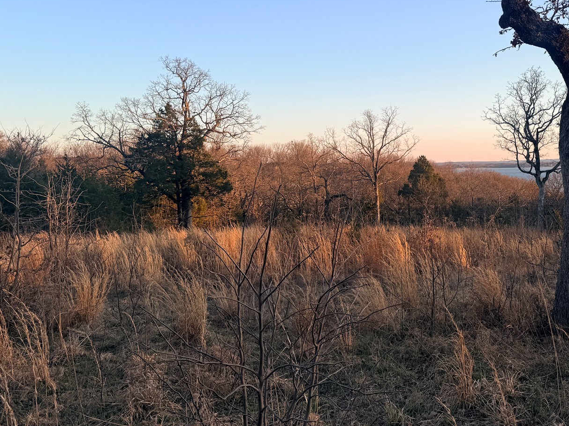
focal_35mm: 38
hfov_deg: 48.1
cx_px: 382
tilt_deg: -0.7
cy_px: 166
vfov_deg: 37.5
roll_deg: +1.4
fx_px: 624
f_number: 1.78
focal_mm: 6.76
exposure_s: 1/849
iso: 80
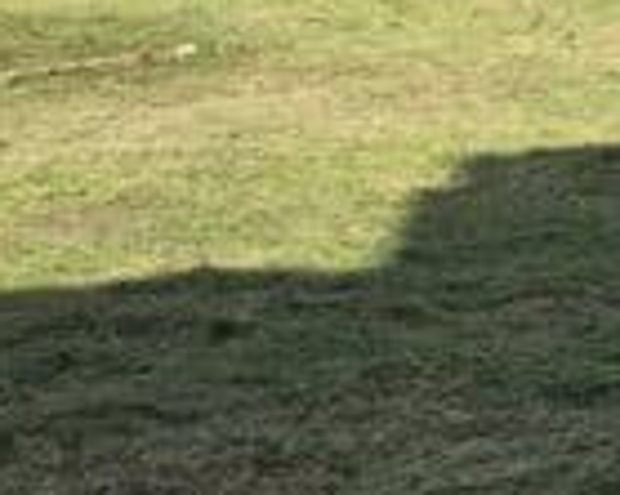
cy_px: -419
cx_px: 1120
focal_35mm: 129
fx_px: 2365
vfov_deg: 11.1
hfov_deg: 13.4
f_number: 1.7
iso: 80
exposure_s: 1/3891
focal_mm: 6.3
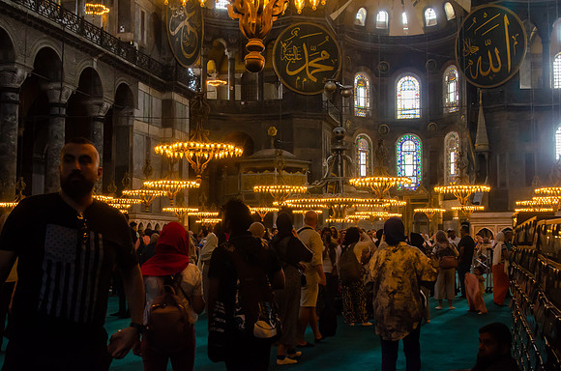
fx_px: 690
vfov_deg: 30.1
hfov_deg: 44.3
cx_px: 281
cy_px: 186
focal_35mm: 44
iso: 1600
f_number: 5.6
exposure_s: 1/125
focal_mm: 28
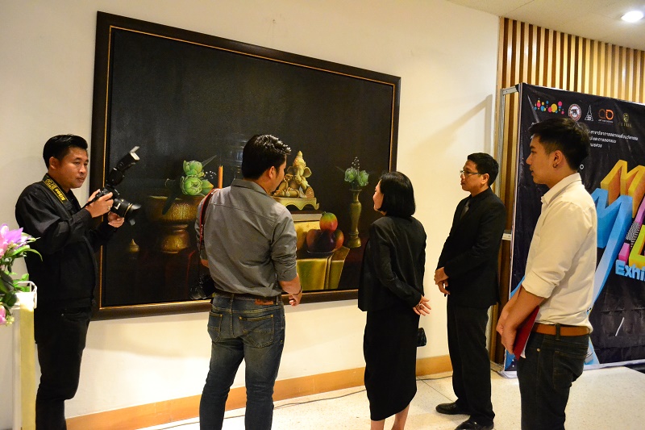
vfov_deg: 47.9
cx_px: 322
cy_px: 215
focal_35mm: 27
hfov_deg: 67.4
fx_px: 484
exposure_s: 1/80
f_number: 4.5
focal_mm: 18
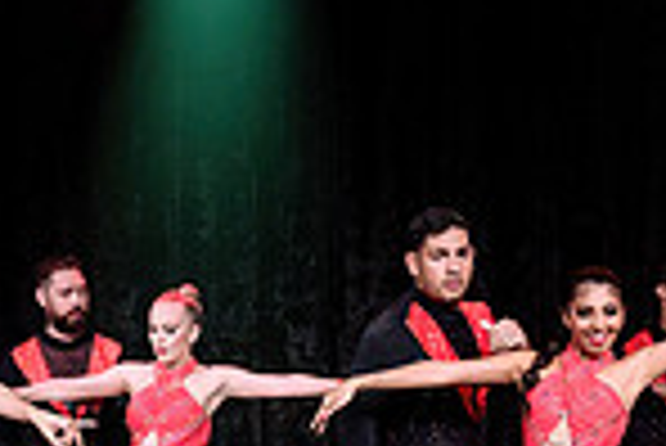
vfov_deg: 14.5
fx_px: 1741
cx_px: 360
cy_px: 381
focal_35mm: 94
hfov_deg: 21.7
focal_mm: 24
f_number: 3.2
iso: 1600
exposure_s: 1/500
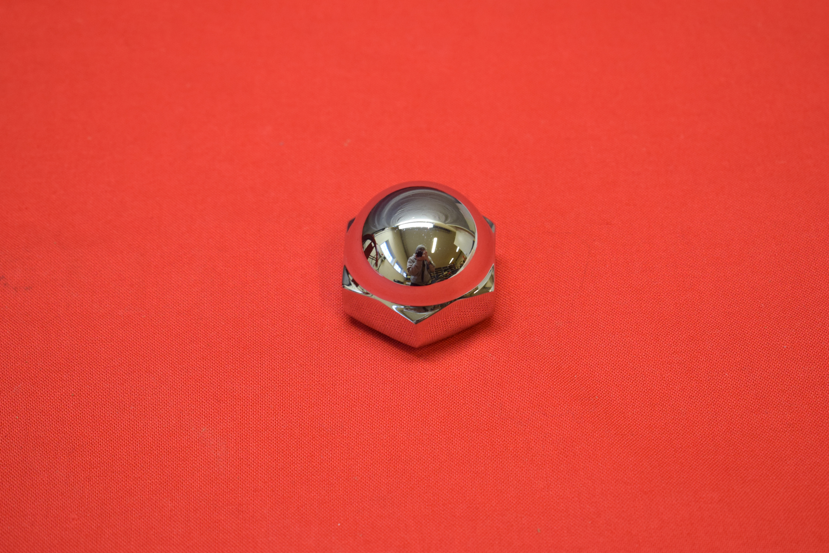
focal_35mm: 82
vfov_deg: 16.6
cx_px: 414
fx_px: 1900
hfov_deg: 24.6
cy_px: 276
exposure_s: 1/60
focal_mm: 55
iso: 1000
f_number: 5.6
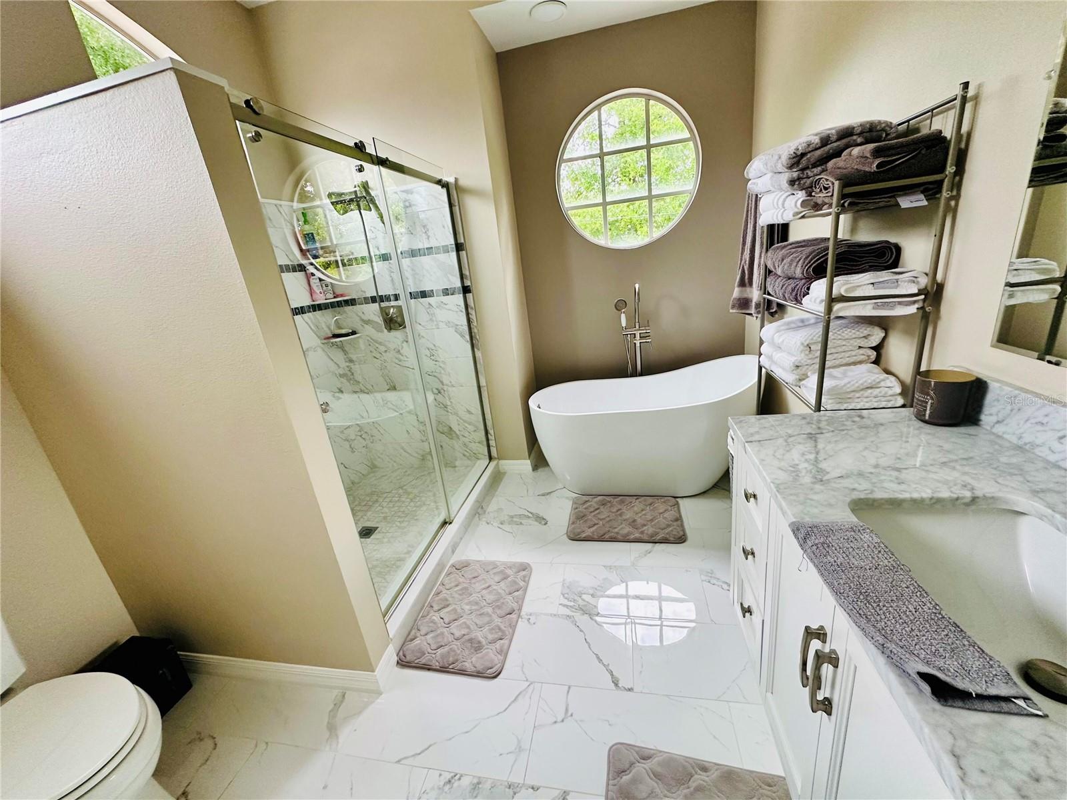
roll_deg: +7.5
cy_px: 400
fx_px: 432
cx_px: 534
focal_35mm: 14
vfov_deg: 85.7
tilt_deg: -18.0
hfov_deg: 102.1
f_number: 2.2
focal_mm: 2.22
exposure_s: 1/99
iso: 250
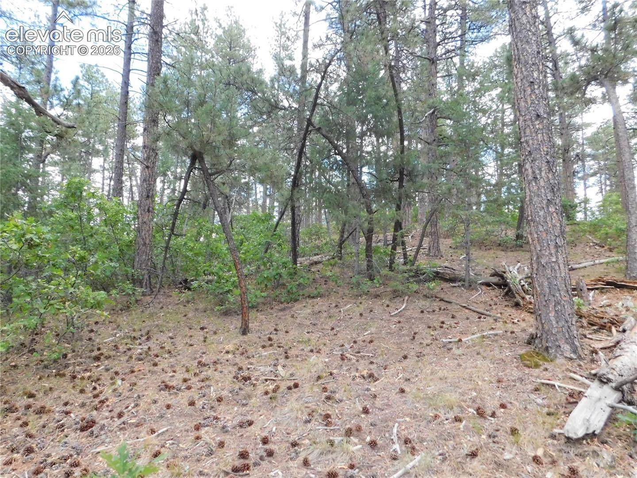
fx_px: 423
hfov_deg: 73.9
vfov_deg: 58.9
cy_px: 239
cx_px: 318
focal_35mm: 23
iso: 800
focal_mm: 4
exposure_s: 1/1000
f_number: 3
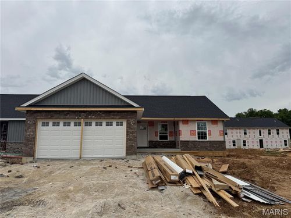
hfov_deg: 71.6
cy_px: 109
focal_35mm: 24
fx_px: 202
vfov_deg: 56.8
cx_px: 146
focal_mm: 6.76
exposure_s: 1/6410
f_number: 1.78
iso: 80
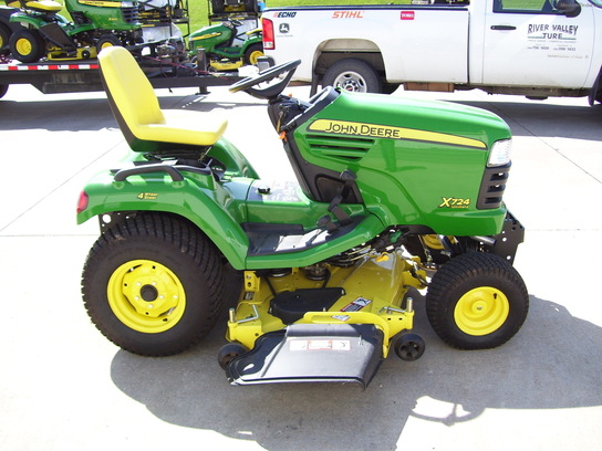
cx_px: 301
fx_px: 626
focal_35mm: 36
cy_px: 226
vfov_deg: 39.7
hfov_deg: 51.4
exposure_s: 1/500
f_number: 2.7
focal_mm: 6
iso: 80
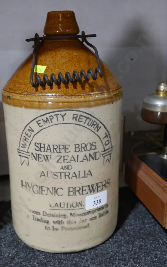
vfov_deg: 46.2
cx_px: 72
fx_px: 313
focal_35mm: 43
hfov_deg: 29.8
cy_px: 135
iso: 1000
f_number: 4.4
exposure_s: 1/60
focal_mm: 20
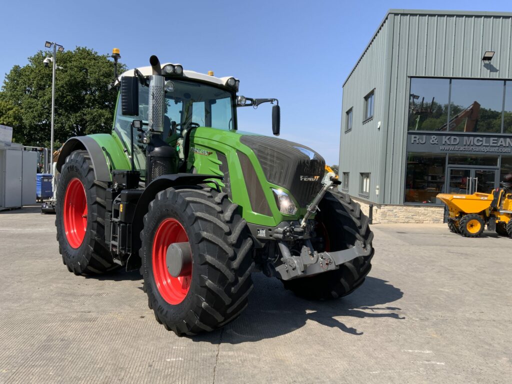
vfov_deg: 48.2
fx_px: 429
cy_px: 192
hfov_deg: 61.7
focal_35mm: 29
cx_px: 256
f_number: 1.8
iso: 16
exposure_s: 1/1342
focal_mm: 3
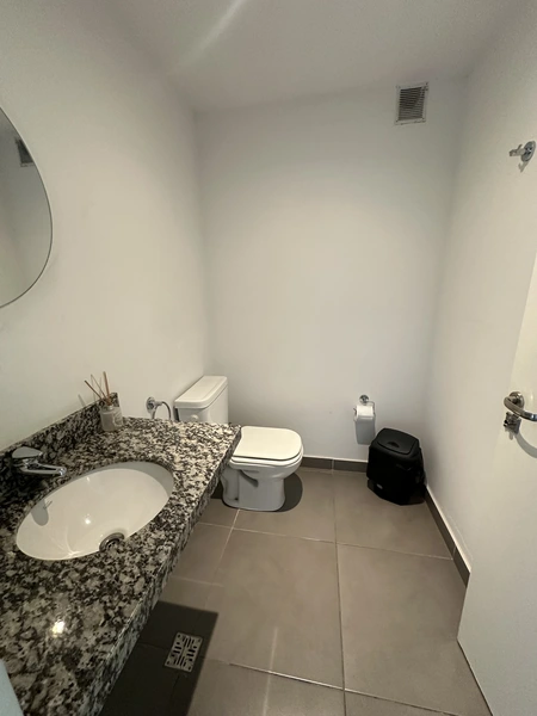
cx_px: 268
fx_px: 290
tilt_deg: -15.9
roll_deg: -0.4
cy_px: 358
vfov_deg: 102.1
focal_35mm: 14
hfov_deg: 85.7
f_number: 2.2
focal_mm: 2.22
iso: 400
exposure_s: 1/60
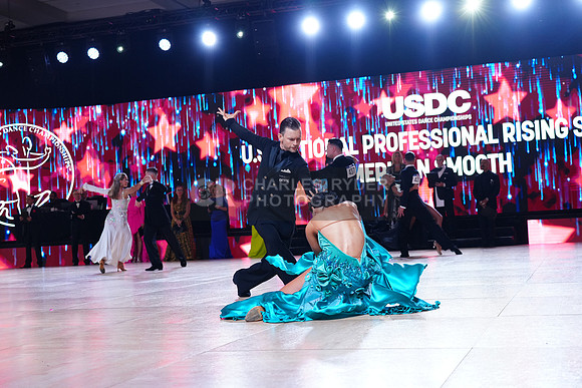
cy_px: 194
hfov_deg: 38.9
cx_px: 291
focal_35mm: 51
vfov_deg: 26.5
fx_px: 825
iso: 1250
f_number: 4
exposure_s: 1/500
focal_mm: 51
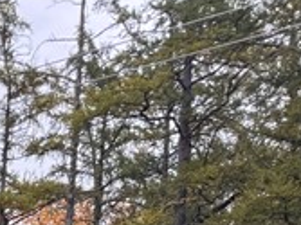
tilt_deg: -5.1
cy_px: 686
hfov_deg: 10.1
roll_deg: +1.1
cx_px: -586
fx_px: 1277
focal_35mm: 147
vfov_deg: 8.4
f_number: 1.78
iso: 80
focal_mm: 6.76
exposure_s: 1/514
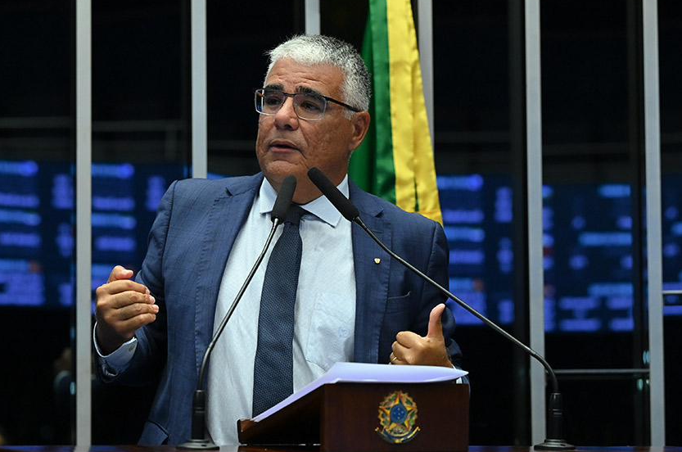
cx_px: 336
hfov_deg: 15.9
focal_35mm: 129
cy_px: 222
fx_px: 2439
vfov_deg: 10.6
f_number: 5
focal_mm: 125
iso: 5000
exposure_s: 1/125
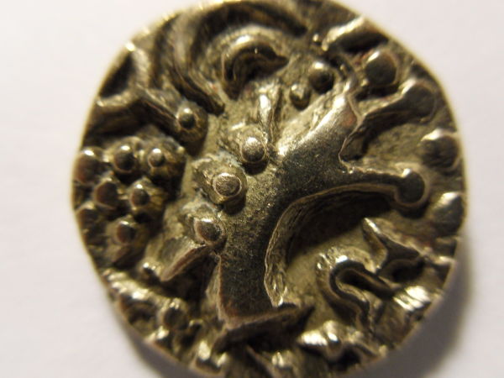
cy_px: 189
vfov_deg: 40.7
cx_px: 252
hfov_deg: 52.6
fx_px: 510
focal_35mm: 35
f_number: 3.5
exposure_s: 1/30
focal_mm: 6.3
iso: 240
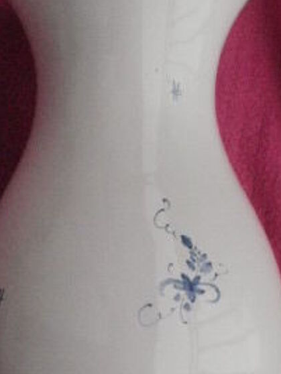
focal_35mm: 86
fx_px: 930
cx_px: 120
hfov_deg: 17.2
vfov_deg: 22.6
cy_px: 263
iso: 800
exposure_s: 1/800
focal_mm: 6.3
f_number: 5.6
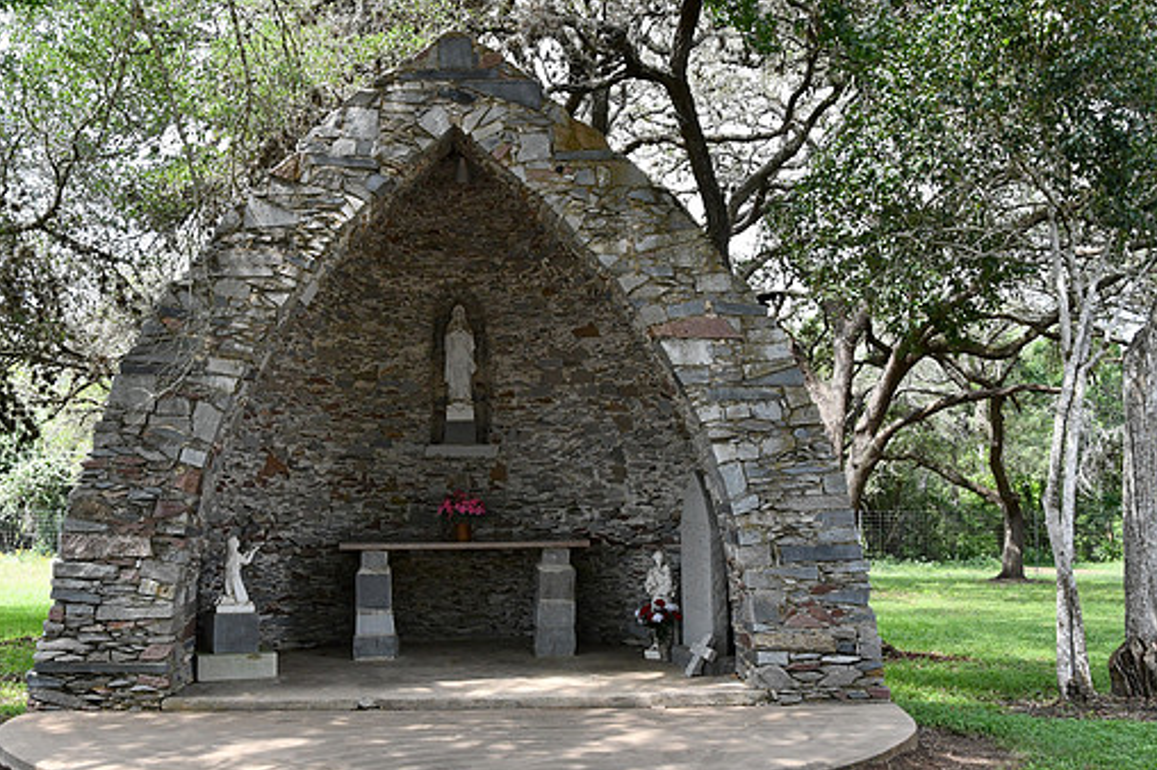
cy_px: 418
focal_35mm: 48
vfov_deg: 28.0
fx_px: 1542
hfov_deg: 41.1
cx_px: 512
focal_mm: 28
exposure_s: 1/400
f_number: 10
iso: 1600
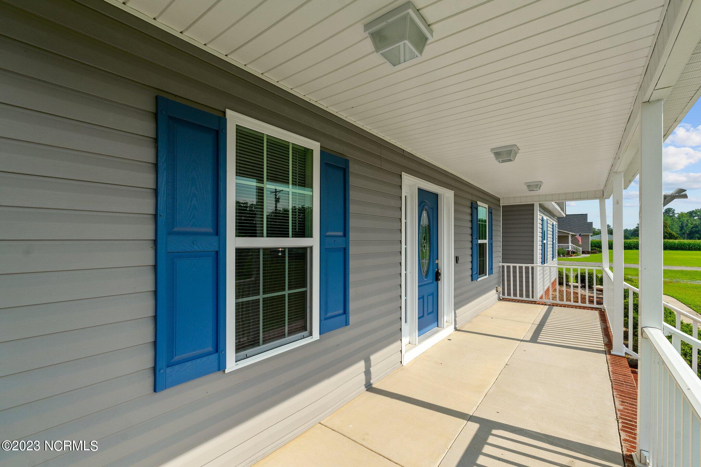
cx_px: 350
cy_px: 234
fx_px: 312
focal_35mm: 16
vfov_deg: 73.7
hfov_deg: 96.7
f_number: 8
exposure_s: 1/400
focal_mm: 16
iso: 250
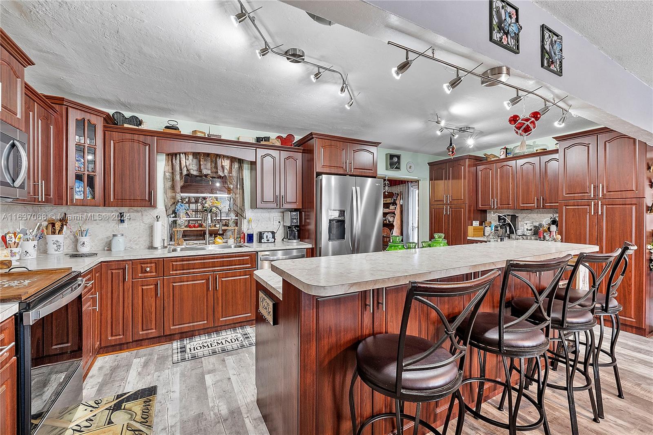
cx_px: 326
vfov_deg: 77.3
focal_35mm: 15
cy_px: 218
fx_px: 272
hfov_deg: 100.4
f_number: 7.1
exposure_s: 1/6
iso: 250
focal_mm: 10
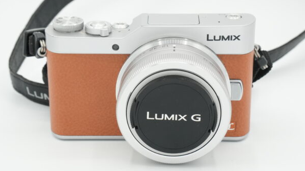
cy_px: 86
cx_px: 152
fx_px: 792
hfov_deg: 21.8
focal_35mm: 98
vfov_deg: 12.3
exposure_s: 1/200
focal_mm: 62
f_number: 14
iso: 1250
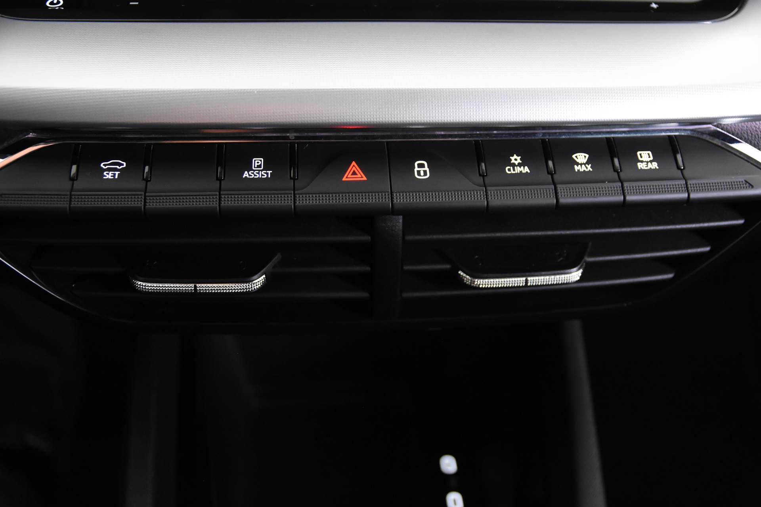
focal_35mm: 36
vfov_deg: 36.9
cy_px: 254
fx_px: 761
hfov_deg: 53.1
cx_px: 380
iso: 3600
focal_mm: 24
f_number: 3
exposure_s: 1/40
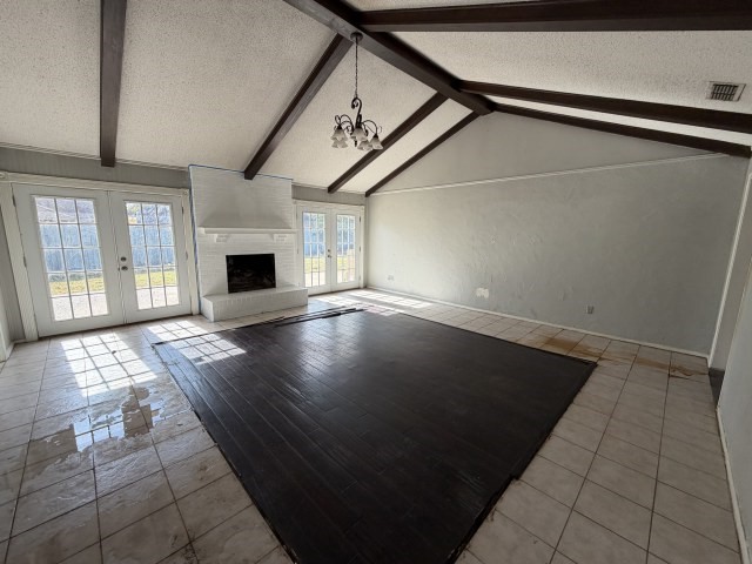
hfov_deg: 102.1
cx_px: 376
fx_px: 304
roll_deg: -2.2
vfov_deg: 85.7
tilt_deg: -9.6
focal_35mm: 14
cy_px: 282
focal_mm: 2.22
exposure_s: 1/121
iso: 80
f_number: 2.2
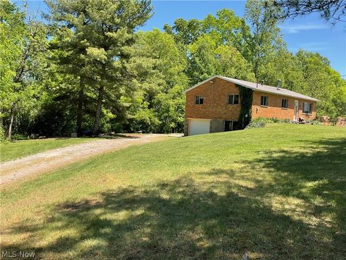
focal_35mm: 29
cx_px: 173
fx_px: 290
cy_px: 130
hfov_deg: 61.7
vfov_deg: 48.2
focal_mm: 3
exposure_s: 1/759
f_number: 1.8
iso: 16
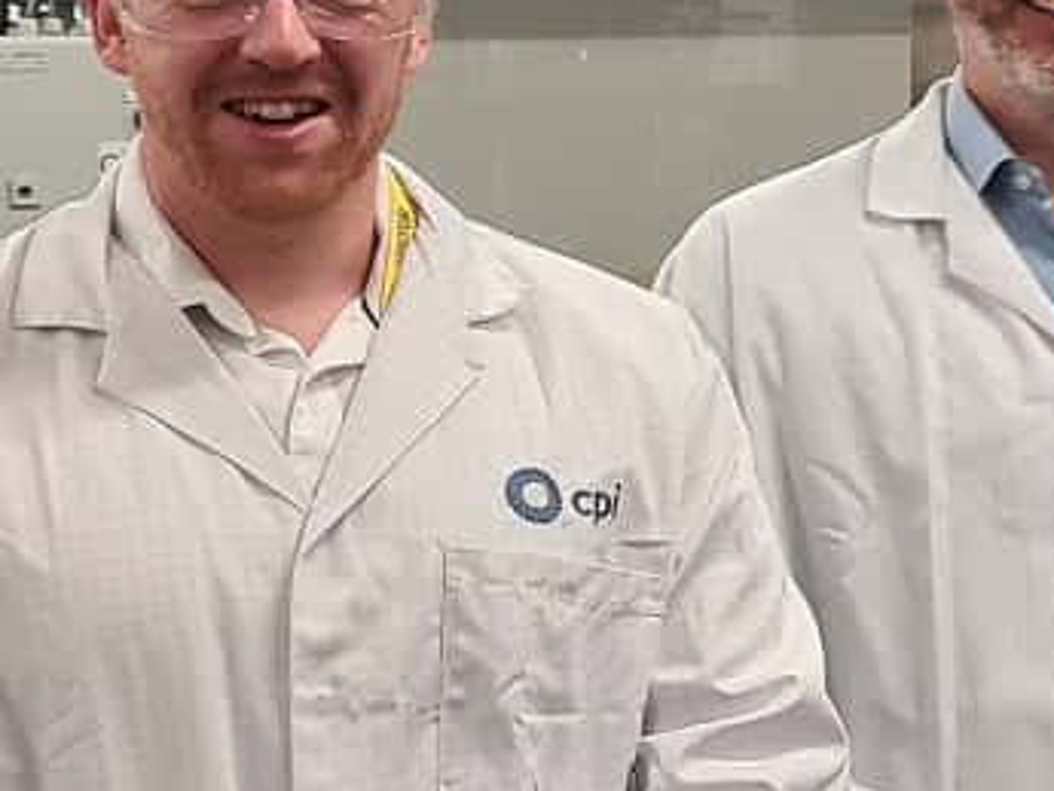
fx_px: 4630
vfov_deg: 9.7
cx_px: 2517
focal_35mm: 152
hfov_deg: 11.0
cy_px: 174
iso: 100
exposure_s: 1/50
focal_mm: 5.4
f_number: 1.8
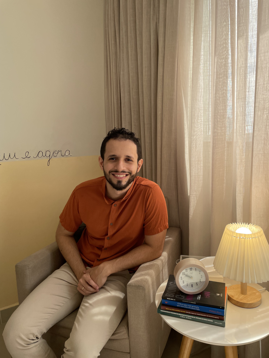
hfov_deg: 53.1
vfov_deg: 67.3
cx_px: 134
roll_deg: +2.0
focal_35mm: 26
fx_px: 269
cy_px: 179
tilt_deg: -7.9
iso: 32
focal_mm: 4.2
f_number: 1.6
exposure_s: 1/651
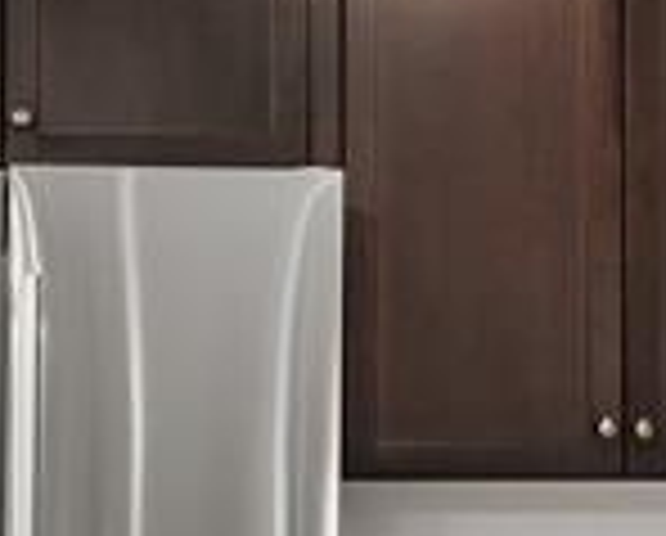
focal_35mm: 152
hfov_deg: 12.6
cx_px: 126
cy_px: 495
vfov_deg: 10.1
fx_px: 3007
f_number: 8
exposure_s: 1/30
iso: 400
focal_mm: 23.5
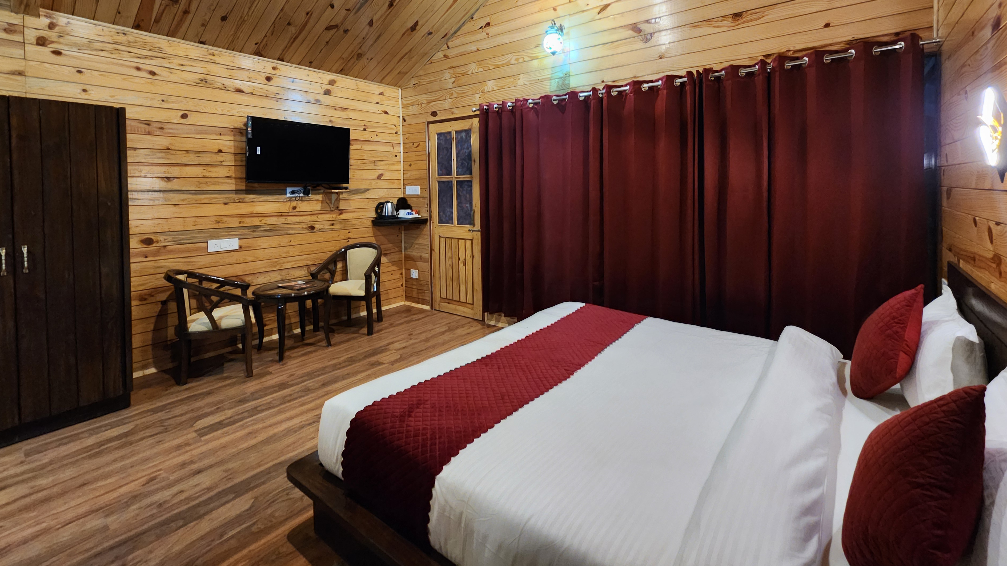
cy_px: 195
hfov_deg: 103.0
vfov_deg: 68.8
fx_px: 400
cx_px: 501
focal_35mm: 15
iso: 800
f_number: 2.2
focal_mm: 2.2
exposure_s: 1/25
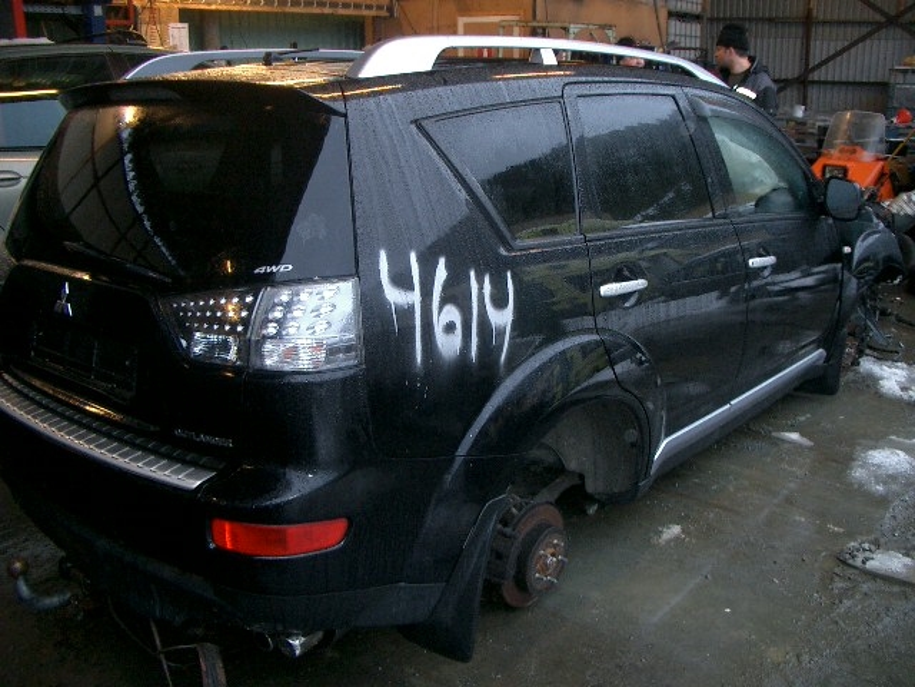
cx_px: 458
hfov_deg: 52.6
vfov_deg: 40.7
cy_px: 344
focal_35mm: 35
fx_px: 925
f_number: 2.6
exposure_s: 1/40
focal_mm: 5.8
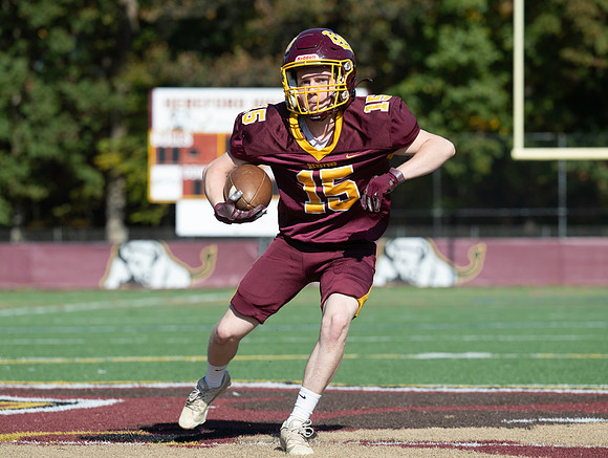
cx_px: 291
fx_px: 2878
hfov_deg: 12.1
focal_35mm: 164
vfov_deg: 9.1
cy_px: 230
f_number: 3.5
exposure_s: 1/800
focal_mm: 125
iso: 64
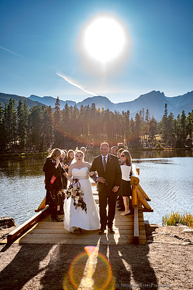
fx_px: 281
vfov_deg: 54.4
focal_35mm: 35
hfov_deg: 37.9
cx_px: 96
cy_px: 145
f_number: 5.6
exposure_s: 1/400
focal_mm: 35
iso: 160
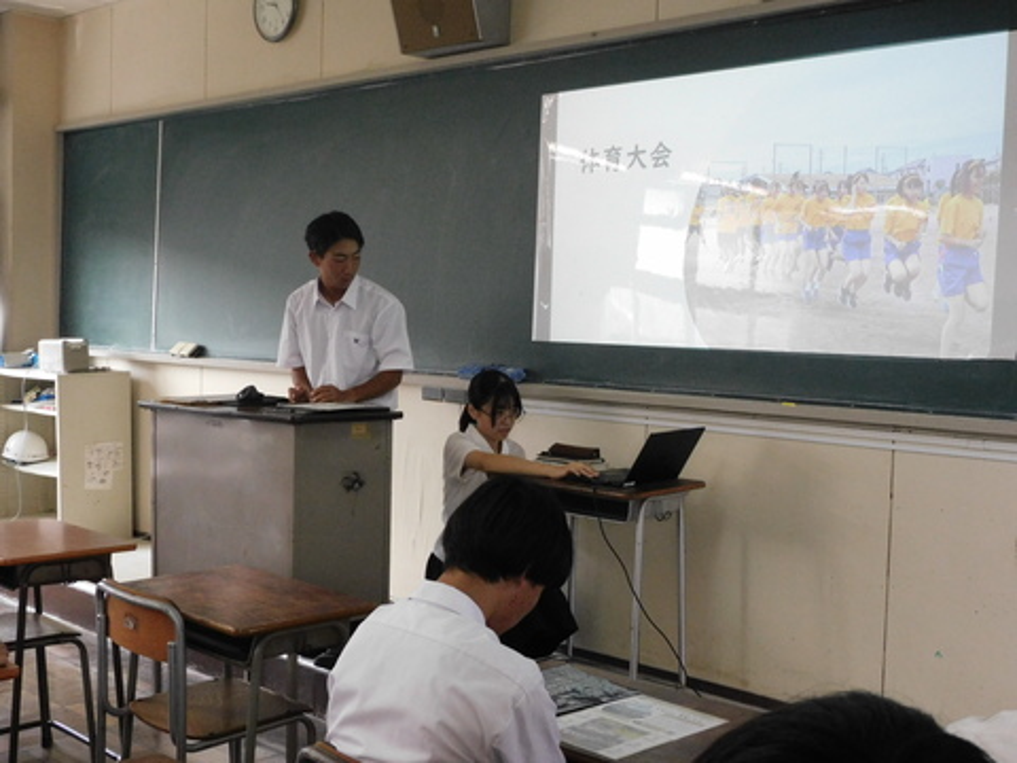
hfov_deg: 42.1
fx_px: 1322
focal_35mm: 45
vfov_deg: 32.2
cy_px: 382
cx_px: 508
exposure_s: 1/200
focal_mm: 8.1
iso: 800
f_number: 4
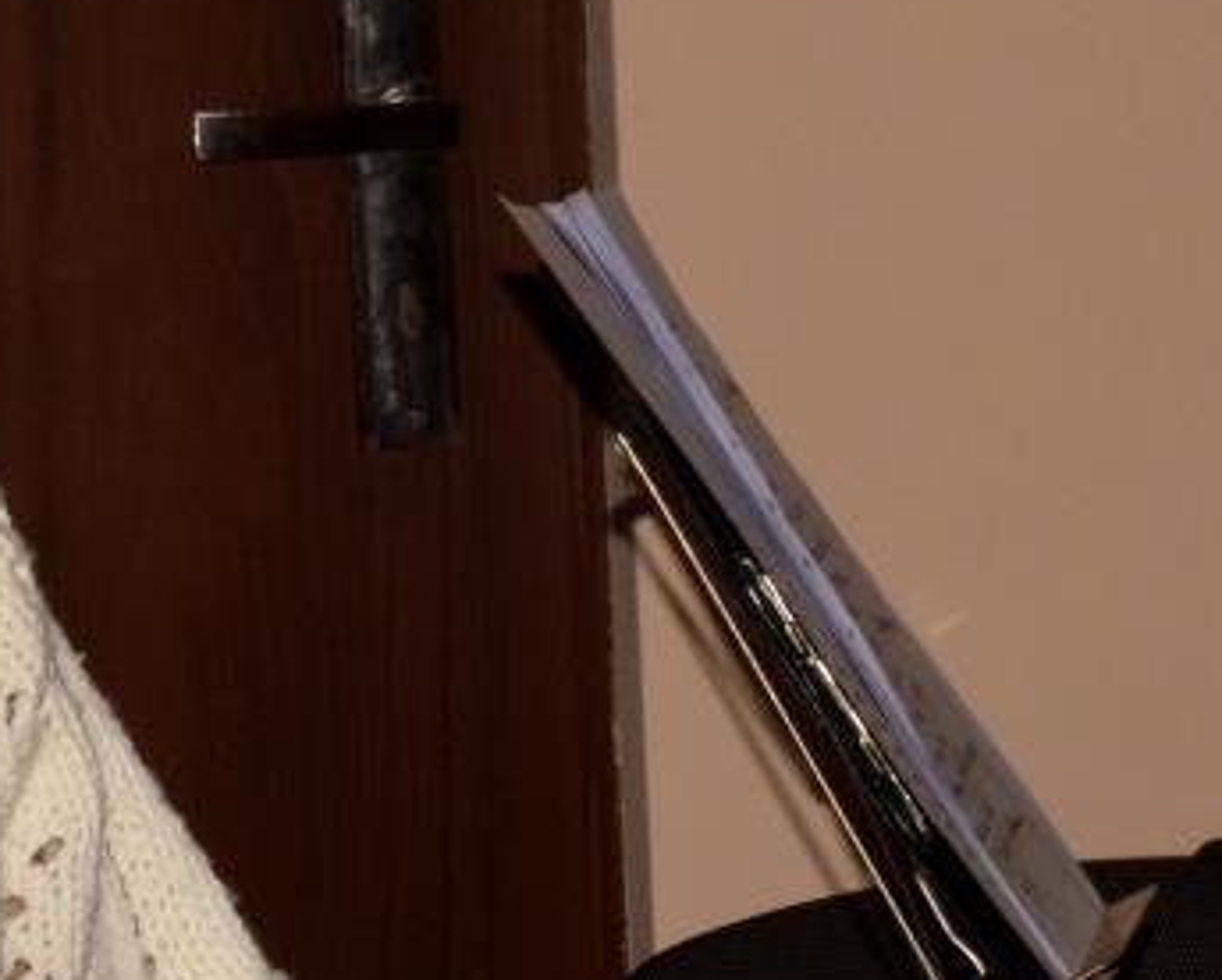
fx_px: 10609
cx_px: -501
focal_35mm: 293
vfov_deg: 5.3
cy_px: 250
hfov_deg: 6.5
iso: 1600
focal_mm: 70
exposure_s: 1/200
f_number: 22
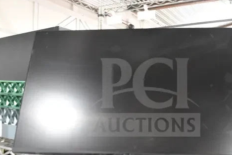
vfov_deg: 34.1
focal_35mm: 39
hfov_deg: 49.1
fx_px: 251
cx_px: 144
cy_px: 97
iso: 6400
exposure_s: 1/100
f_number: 5
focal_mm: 20
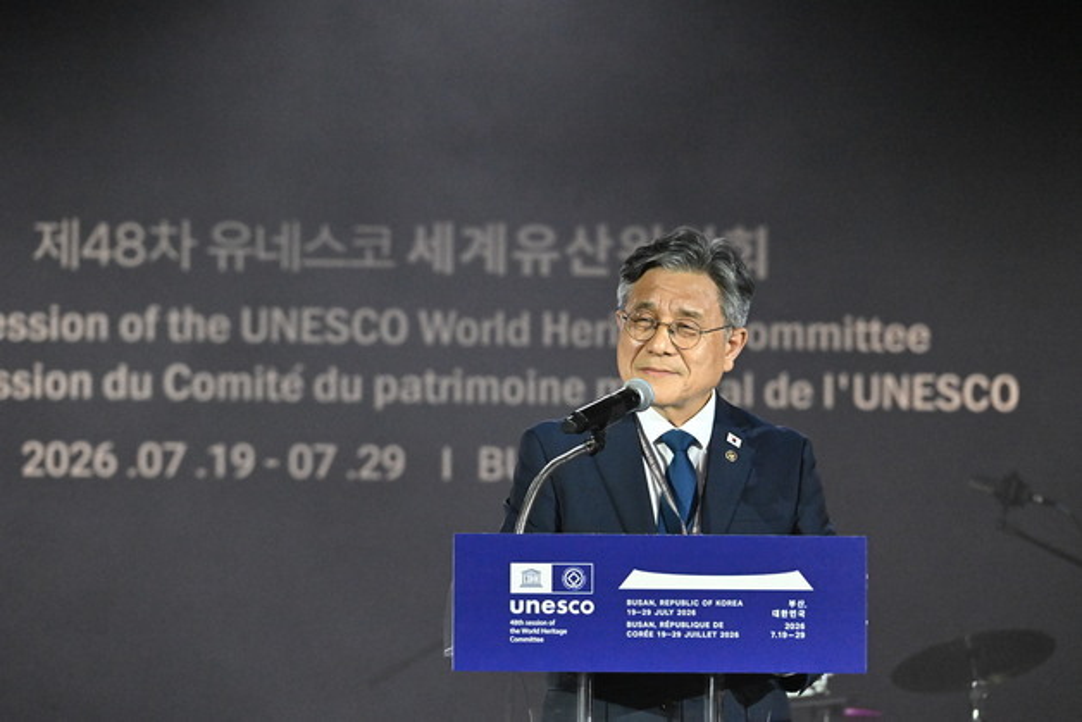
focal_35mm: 210
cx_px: 541
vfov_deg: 6.5
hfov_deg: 9.8
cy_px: 361
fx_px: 6313
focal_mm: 210
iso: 12800
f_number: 8
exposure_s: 1/250
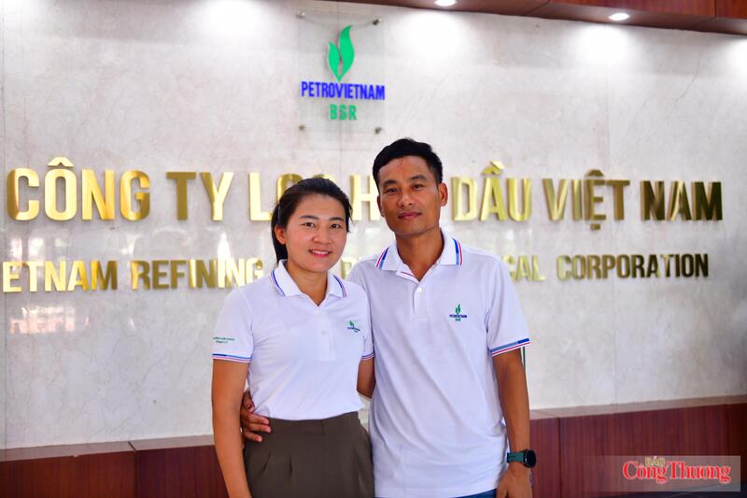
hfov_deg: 41.1
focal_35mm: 48
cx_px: 374
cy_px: 249
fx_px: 996
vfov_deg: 28.1
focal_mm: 48
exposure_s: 1/250
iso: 1000
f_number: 2.8
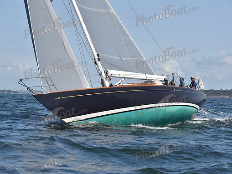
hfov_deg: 17.1
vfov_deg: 12.9
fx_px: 771
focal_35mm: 115
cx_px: 112
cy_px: 86
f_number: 6.3
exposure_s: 1/1000
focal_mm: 105
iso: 250
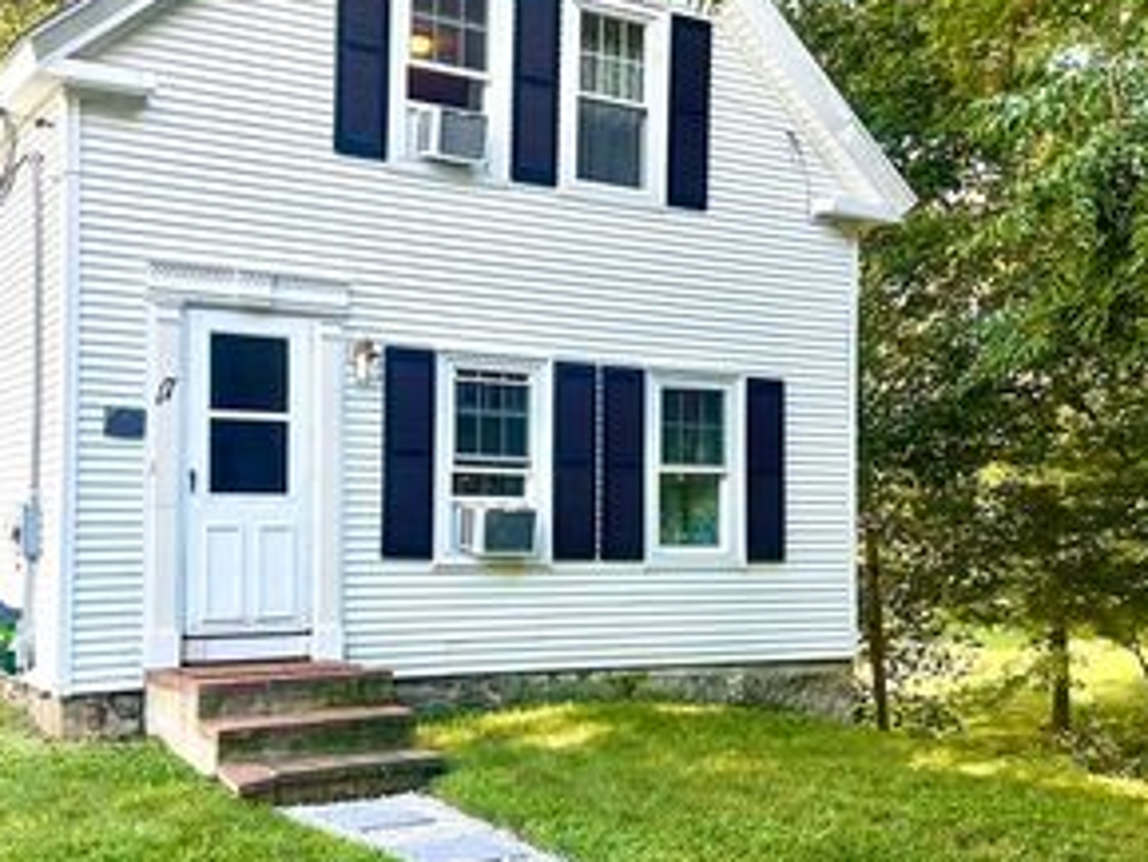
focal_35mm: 45
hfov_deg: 42.0
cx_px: 501
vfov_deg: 32.2
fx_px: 1493
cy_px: 495
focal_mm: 5.7
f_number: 1.5
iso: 40
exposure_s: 1/214
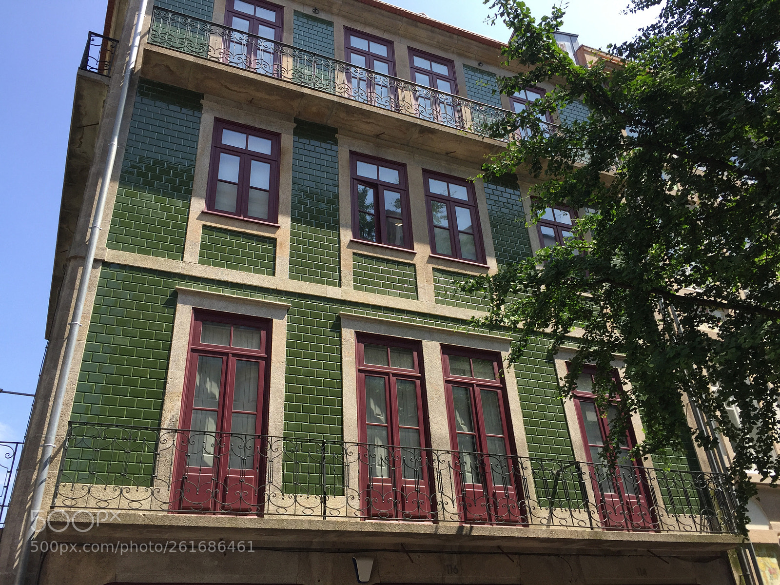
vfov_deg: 48.2
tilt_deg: +30.8
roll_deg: +2.8
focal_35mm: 29
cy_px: 292
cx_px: 390
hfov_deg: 61.7
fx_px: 653
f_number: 2.2
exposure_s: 1/824
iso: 32
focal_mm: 4.15
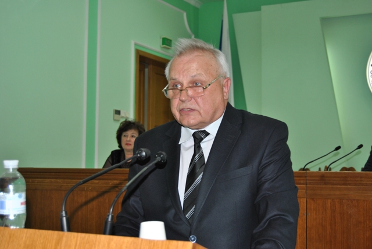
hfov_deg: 35.0
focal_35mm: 57
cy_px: 124
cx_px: 186
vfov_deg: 23.8
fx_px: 590
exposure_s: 1/60
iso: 200
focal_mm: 38
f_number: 4.8
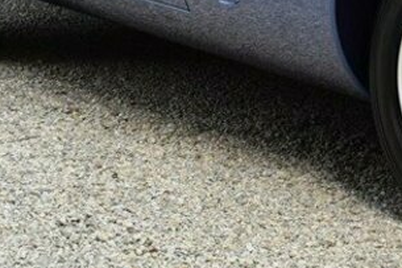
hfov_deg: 11.4
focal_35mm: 177
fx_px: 1975
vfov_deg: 7.6
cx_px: 449
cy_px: -114
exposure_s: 1/250
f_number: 4
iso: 500
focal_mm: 30
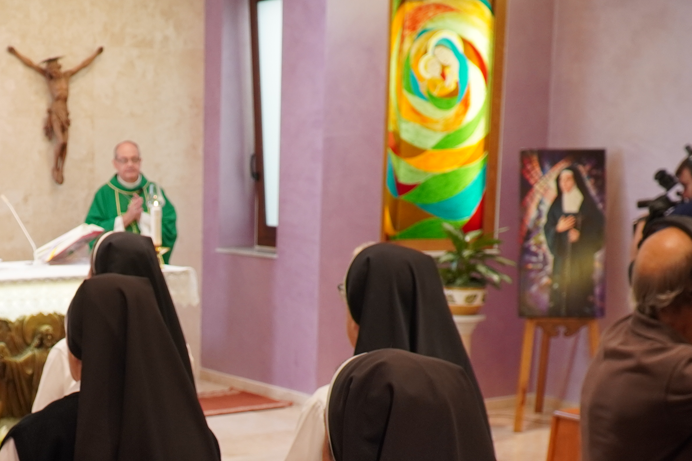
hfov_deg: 28.7
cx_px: 94
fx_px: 1307
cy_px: 446
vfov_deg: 19.5
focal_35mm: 68
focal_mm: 18
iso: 400
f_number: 4
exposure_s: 1/30
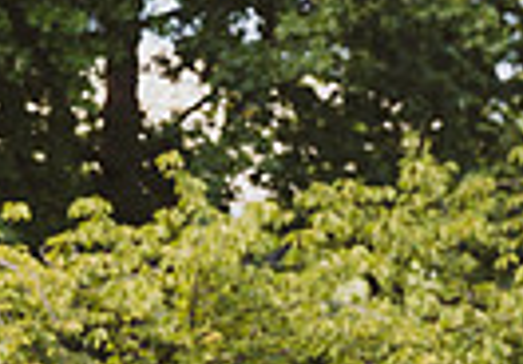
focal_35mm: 314
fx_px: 4626
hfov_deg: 6.5
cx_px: 20
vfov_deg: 4.4
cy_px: 760
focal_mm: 68
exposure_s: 1/200
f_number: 4
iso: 100
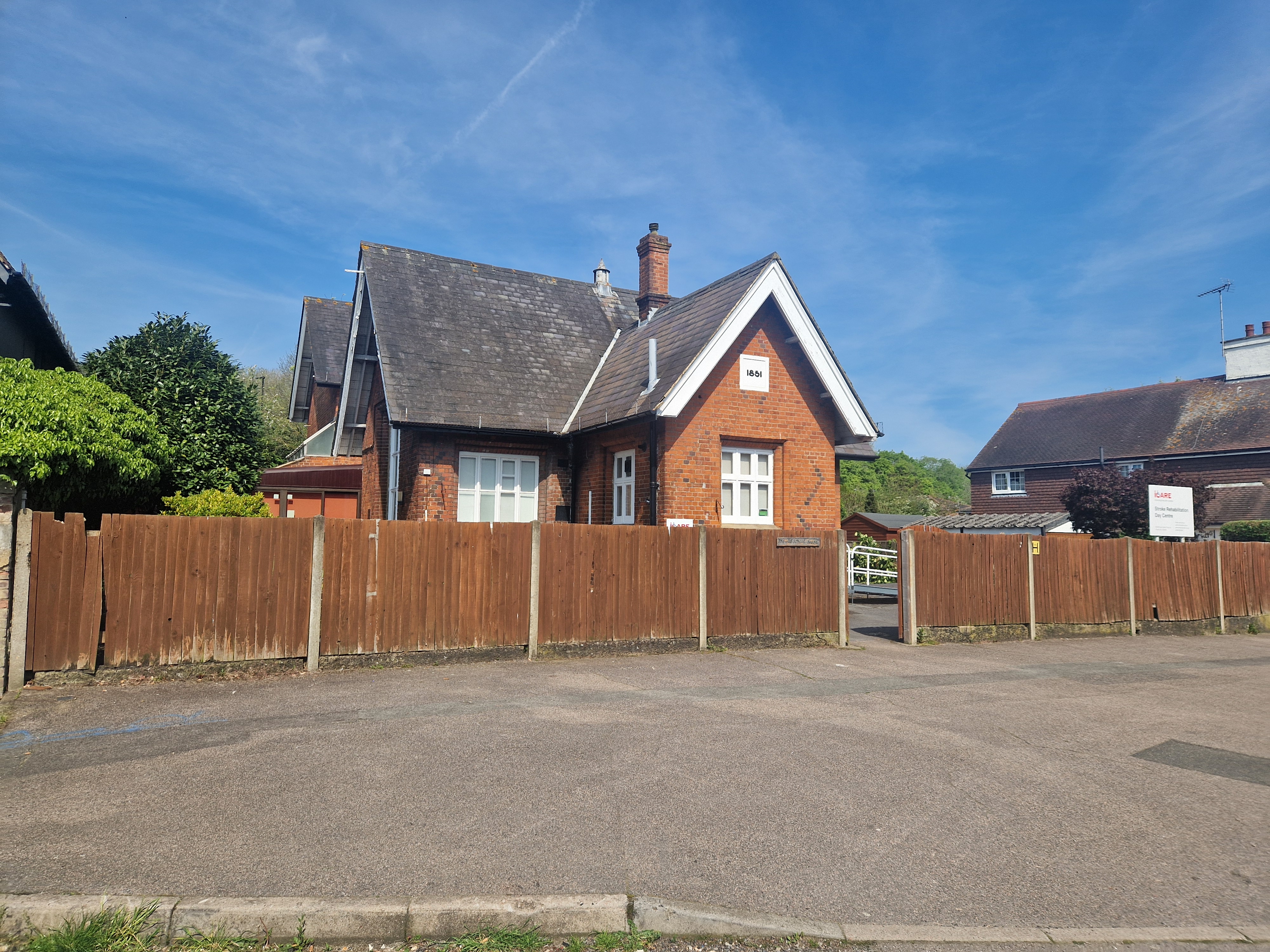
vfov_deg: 58.9
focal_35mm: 23
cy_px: 476
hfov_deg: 73.9
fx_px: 844
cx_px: 635
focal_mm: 5.4
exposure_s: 1/1728
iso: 50
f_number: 1.8
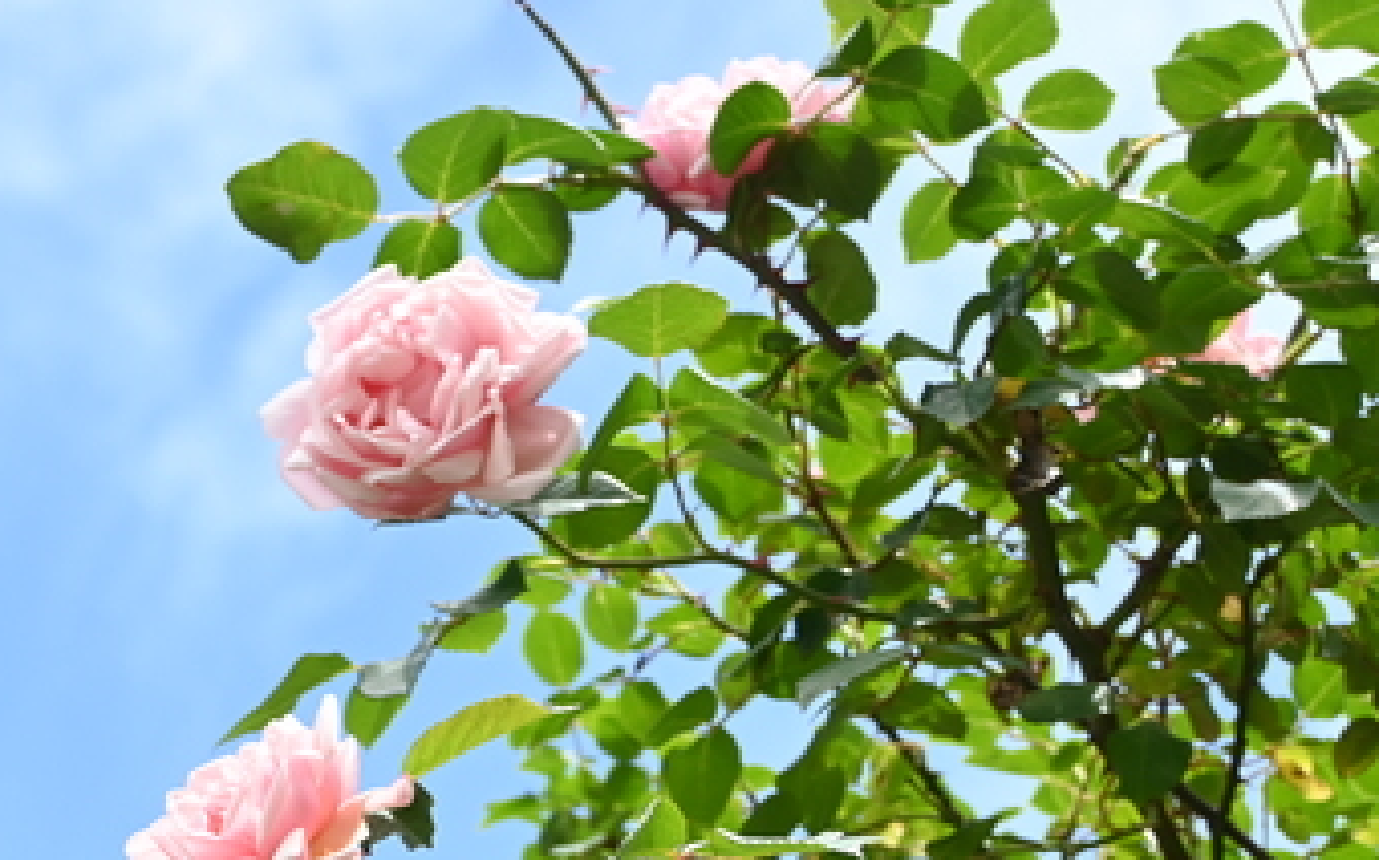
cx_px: 85
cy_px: 854
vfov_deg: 13.2
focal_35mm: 98
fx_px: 3681
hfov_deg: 20.7
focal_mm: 34
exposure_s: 1/320
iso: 320
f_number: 5
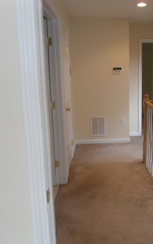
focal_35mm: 37
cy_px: 122
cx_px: 123
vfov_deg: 52.7
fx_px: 247
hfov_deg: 33.4
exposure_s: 1/30
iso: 100
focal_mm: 4.7
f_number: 2.8
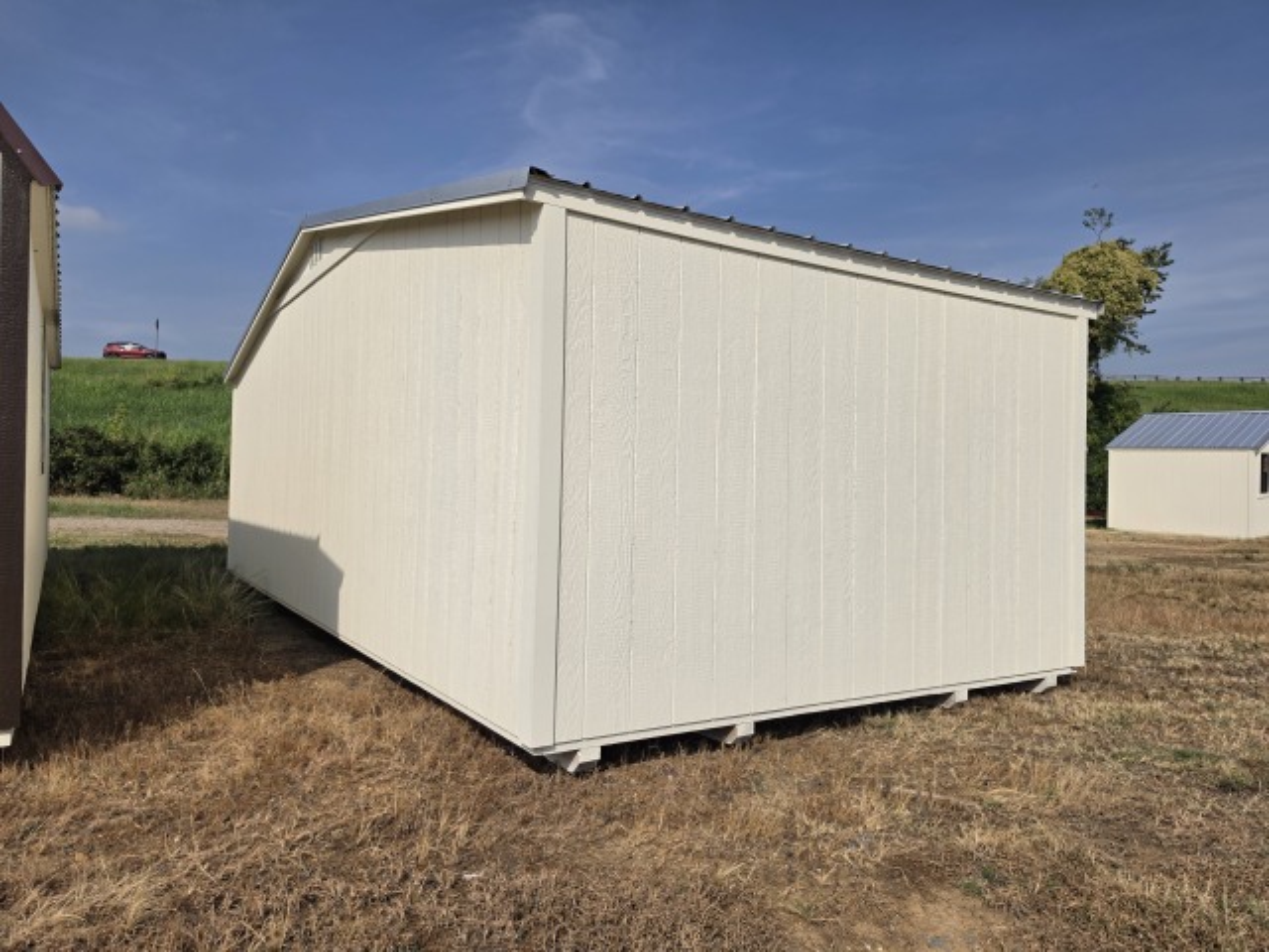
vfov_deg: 58.9
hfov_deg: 73.9
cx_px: 634
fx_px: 843
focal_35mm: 23
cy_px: 476
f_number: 1.4
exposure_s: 1/7939
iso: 32
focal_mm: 6.5
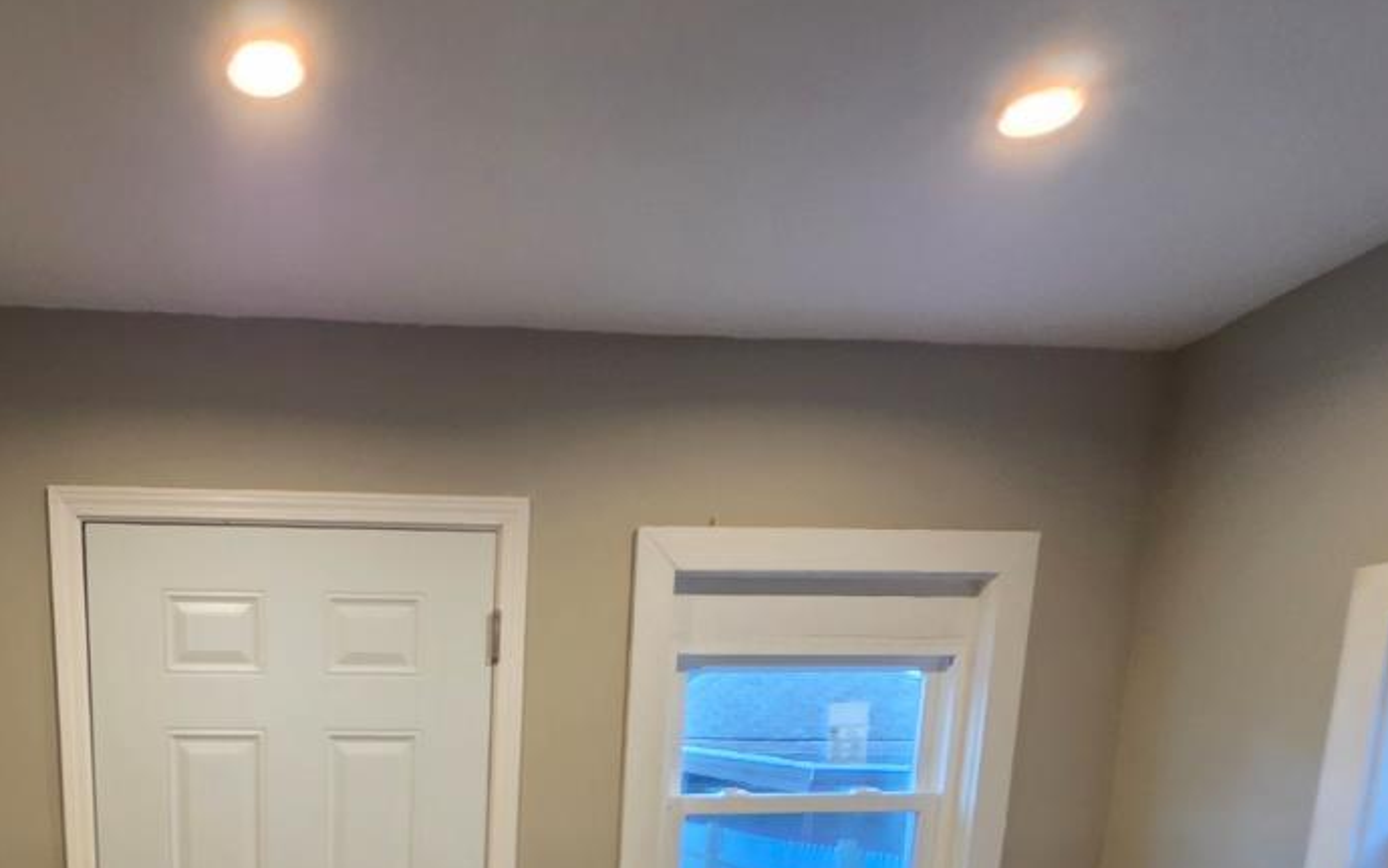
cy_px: 1058
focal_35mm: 30
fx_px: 1135
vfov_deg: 33.5
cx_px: 314
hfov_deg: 58.9
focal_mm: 2.2
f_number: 1.9
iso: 320
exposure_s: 1/60
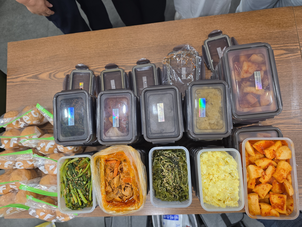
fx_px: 201
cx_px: 151
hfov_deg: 73.9
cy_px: 114
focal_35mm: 23
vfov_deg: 58.9
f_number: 1.4
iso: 125
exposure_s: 1/120
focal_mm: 6.5
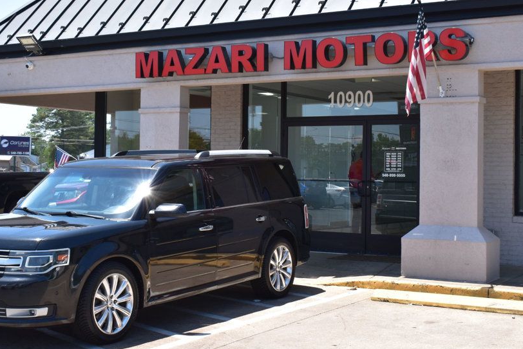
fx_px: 852
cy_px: 148
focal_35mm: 59
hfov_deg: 34.1
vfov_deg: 23.1
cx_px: 244
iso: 400
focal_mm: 31
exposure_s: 1/320
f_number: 11
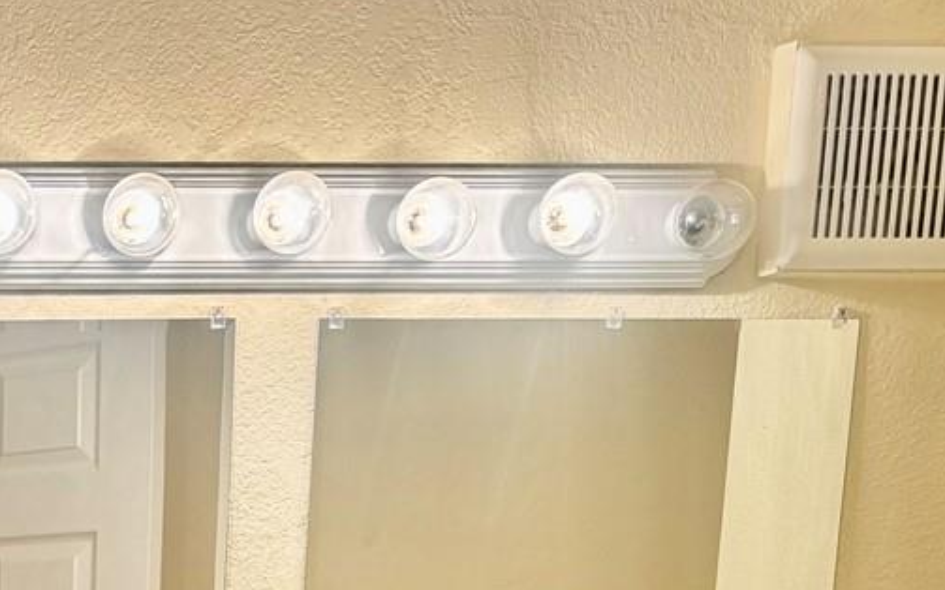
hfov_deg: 22.8
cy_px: 1088
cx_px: -274
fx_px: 2085
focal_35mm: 81
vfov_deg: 14.1
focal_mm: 6.76
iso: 125
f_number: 1.78
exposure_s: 1/120
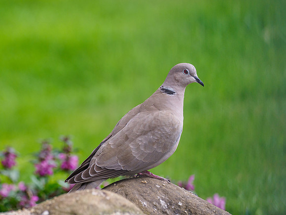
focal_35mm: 698
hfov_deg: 2.8
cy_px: 103
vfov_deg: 2.1
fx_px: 5767
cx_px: 160
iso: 320
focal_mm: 300
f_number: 4
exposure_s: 1/640
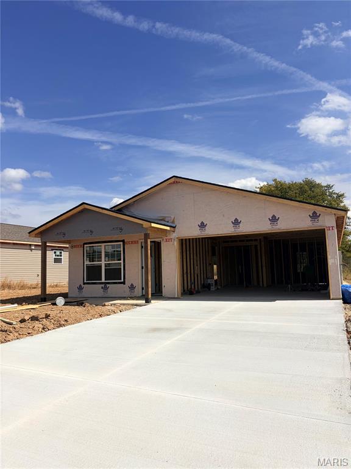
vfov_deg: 67.3
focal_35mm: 26
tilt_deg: +6.4
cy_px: 234
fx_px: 352
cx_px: 176
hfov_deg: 53.1
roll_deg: +0.8
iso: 50
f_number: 1.6
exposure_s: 1/7813
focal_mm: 5.96
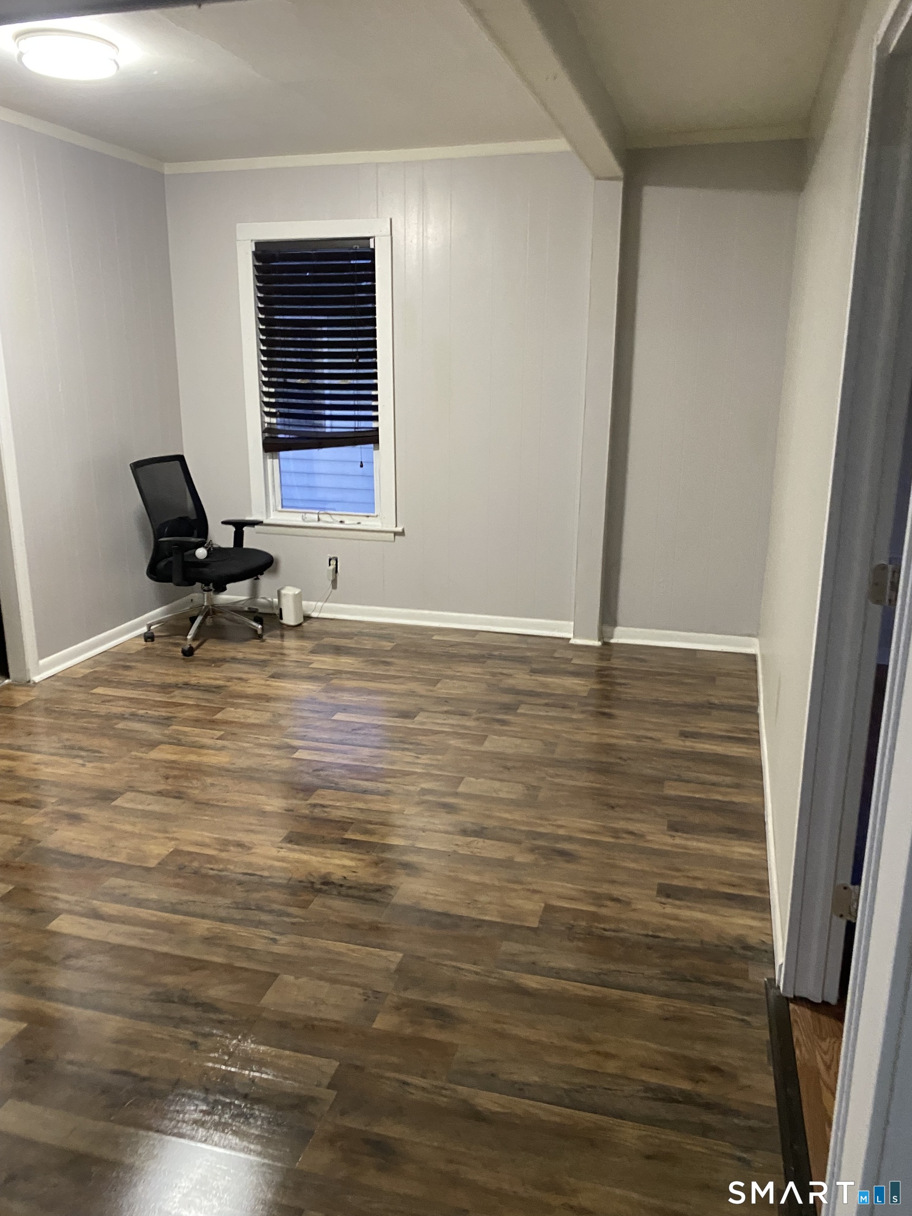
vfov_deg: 67.3
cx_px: 456
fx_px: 913
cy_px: 608
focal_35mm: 26
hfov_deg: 53.1
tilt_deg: -14.5
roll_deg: -2.1
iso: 400
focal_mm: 4.25
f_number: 1.8
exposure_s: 1/60
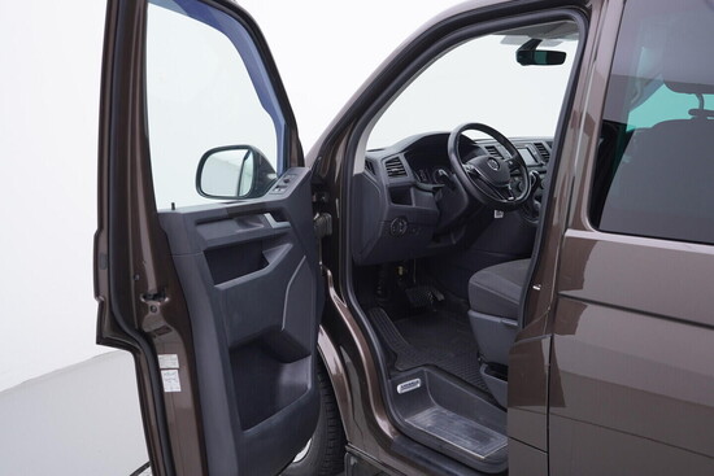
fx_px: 714
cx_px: 357
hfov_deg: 53.1
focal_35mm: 36
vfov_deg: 36.9
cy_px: 238
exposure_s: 1/50
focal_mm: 24
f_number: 3.2
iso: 125
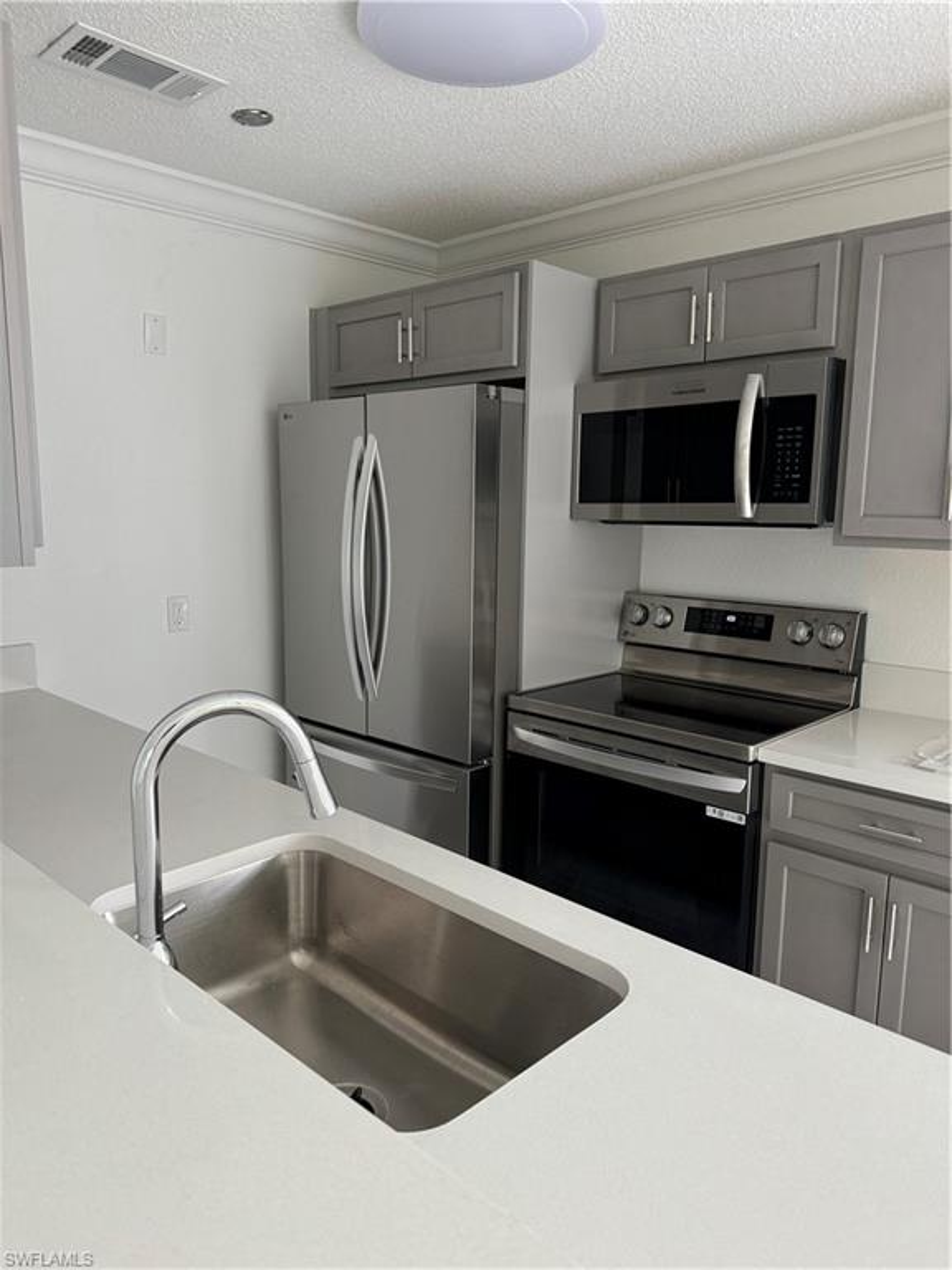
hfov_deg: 56.8
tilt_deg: -8.9
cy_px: 635
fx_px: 880
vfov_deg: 71.6
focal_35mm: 24
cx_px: 476
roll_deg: +0.7
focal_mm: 6.76
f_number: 1.78
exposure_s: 1/60
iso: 250
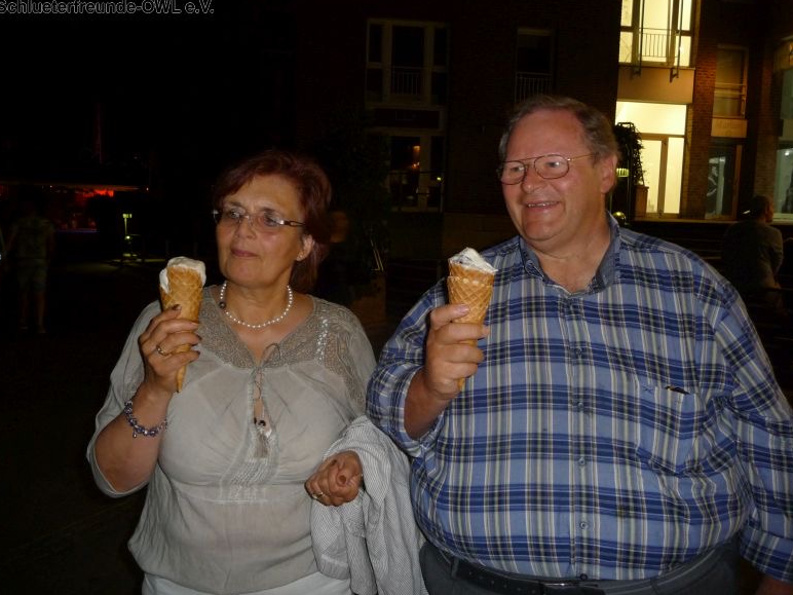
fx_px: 664
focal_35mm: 29
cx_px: 395
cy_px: 296
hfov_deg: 61.7
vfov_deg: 48.2
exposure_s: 1/8
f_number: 3.3
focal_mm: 4.7
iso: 250
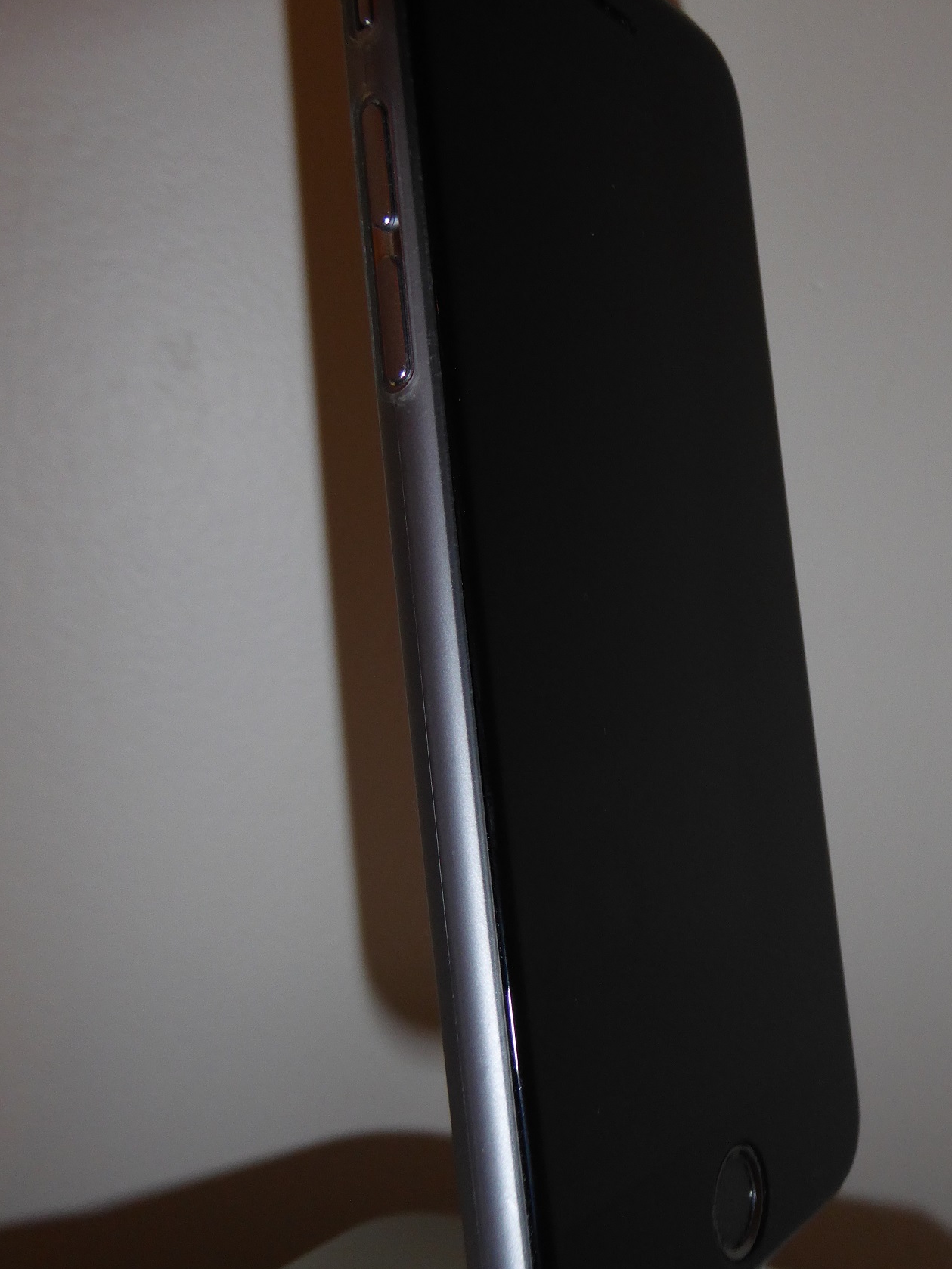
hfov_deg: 40.3
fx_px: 1284
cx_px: 621
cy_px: 631
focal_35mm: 35
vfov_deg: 52.6
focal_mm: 4.3
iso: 125
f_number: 3.3
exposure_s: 1/60
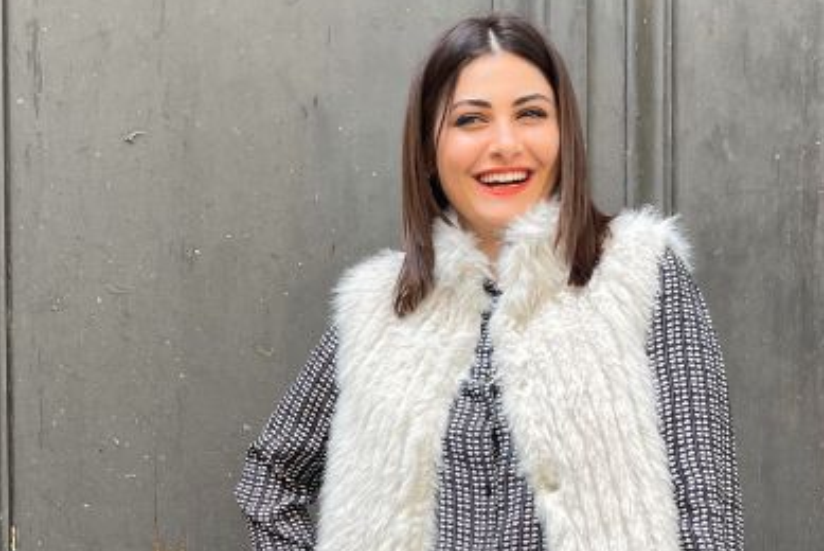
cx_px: 343
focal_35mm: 70
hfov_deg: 28.8
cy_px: 670
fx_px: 1603
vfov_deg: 18.4
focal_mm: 5.1
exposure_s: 1/121
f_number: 1.6
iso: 64
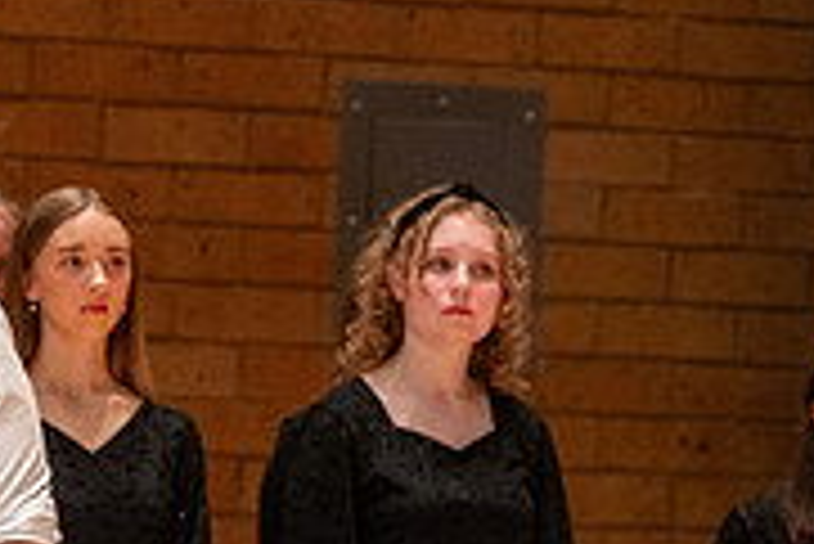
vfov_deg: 2.4
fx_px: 13079
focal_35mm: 578
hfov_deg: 3.6
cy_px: 663
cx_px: 306
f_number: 4.5
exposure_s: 1/320
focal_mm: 180
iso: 2500
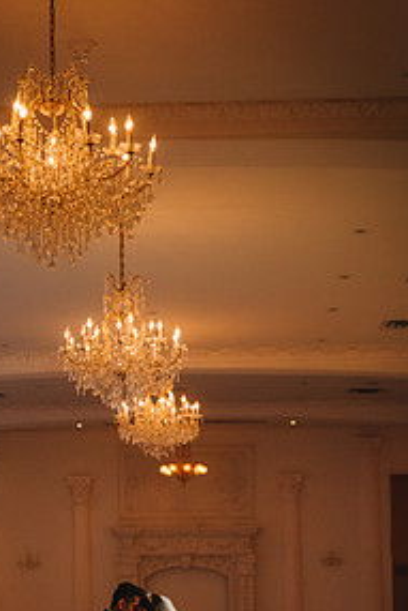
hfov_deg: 15.5
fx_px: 1494
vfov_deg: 22.8
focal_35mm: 88
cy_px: 479
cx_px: 152
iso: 1600
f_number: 2.8
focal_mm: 56
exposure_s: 1/125
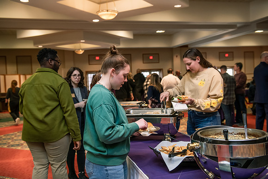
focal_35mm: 38
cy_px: 90
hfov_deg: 50.7
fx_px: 283
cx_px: 134
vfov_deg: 35.1
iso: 1600
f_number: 3.5
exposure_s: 1/160
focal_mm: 38
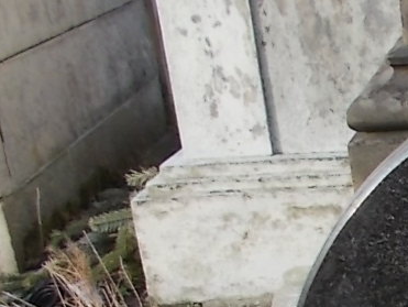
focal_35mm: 112
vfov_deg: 12.8
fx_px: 1321
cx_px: 791
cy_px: 396
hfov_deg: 14.7
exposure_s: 1/320
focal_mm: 4.6
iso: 80
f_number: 3.2
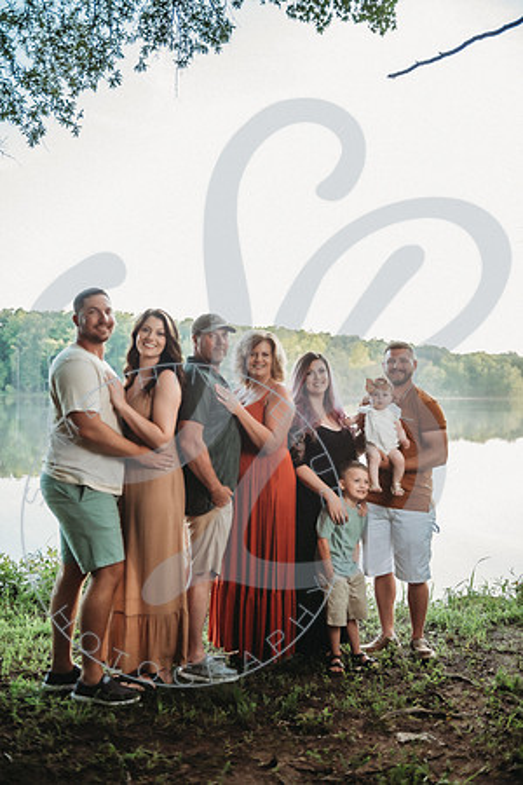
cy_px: 392
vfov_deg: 53.1
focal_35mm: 36
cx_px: 262
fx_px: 784
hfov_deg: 36.9
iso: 200
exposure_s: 1/200
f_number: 2.8
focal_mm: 36
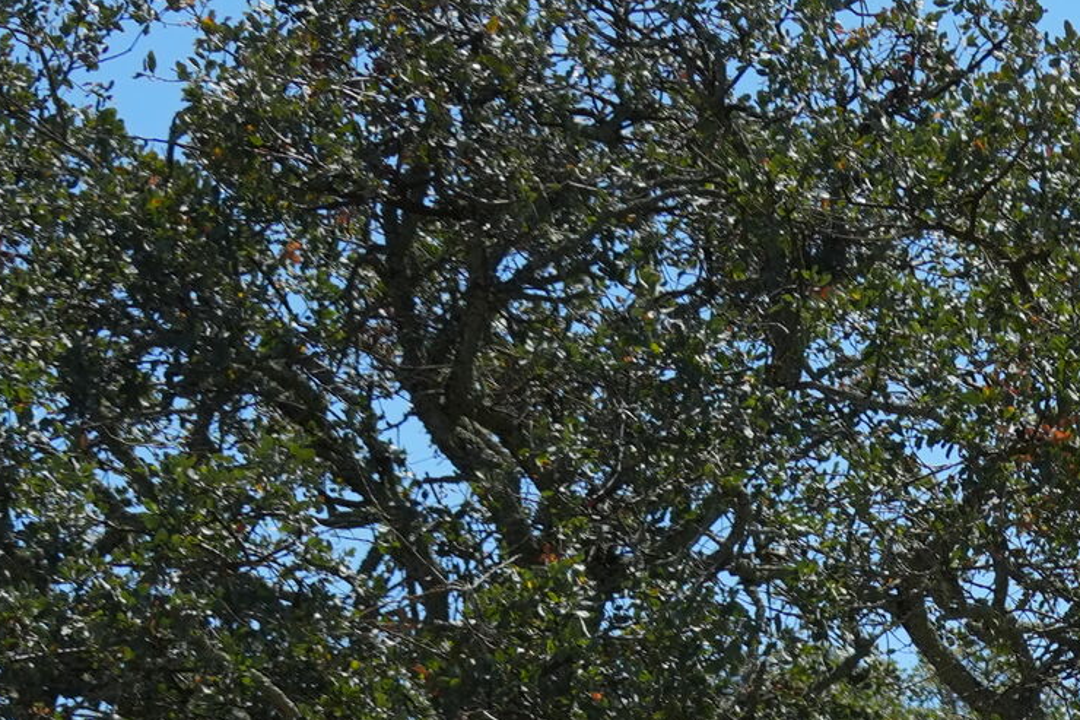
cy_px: 1874
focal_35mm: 292
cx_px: 2036
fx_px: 8757
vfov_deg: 4.6
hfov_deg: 6.9
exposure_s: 1/1250
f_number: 4.5
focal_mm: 50
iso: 200
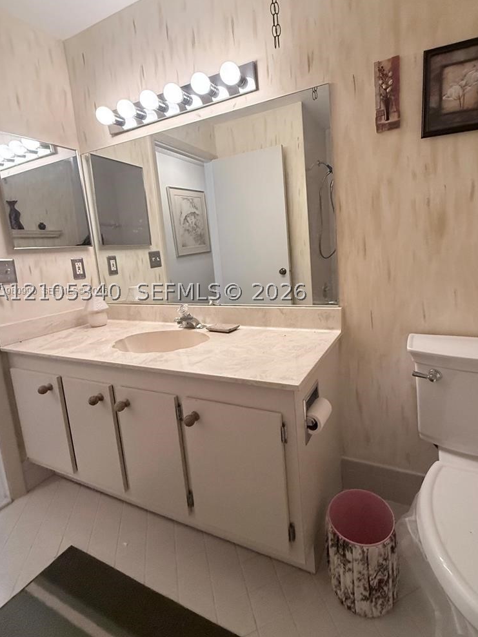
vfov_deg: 90.8
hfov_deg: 74.2
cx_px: 278
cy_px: 291
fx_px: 313
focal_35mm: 17
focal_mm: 2.22
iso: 500
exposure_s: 1/120
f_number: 2.2
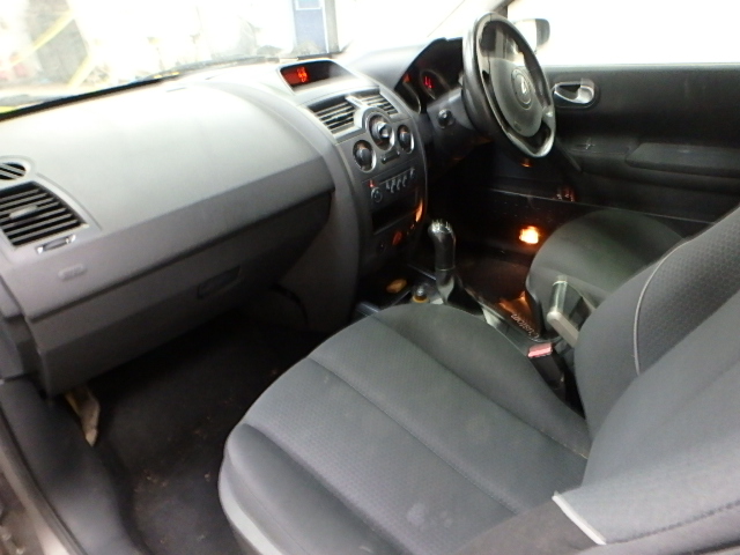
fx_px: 449
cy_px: 278
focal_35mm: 21
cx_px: 370
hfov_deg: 79.0
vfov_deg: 63.4
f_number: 3.5
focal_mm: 3.7
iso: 800
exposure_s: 1/10
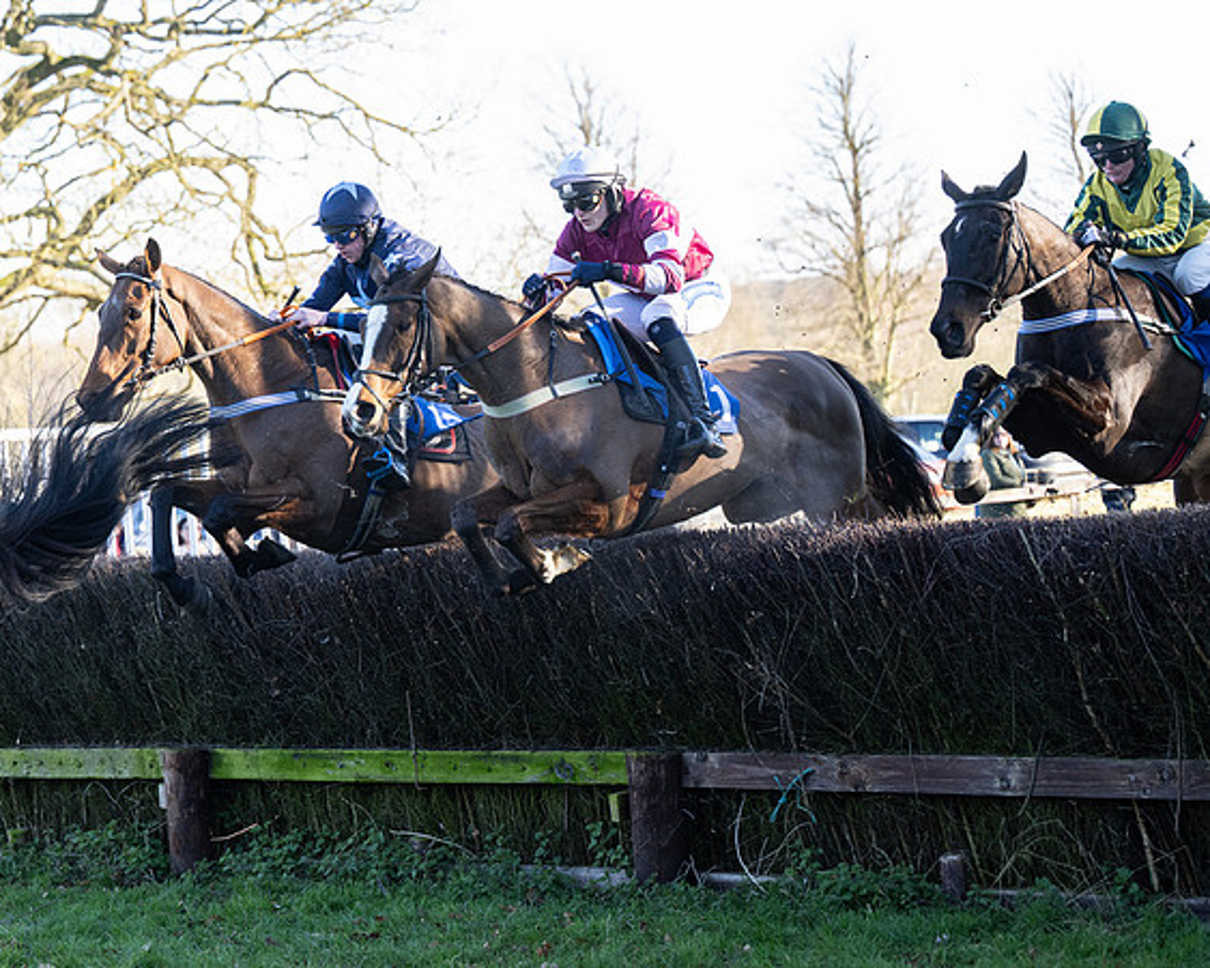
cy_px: 552
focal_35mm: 96
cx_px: 334
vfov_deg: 16.1
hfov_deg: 19.9
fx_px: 3422
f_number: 2.8
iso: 800
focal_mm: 70
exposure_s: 1/1250
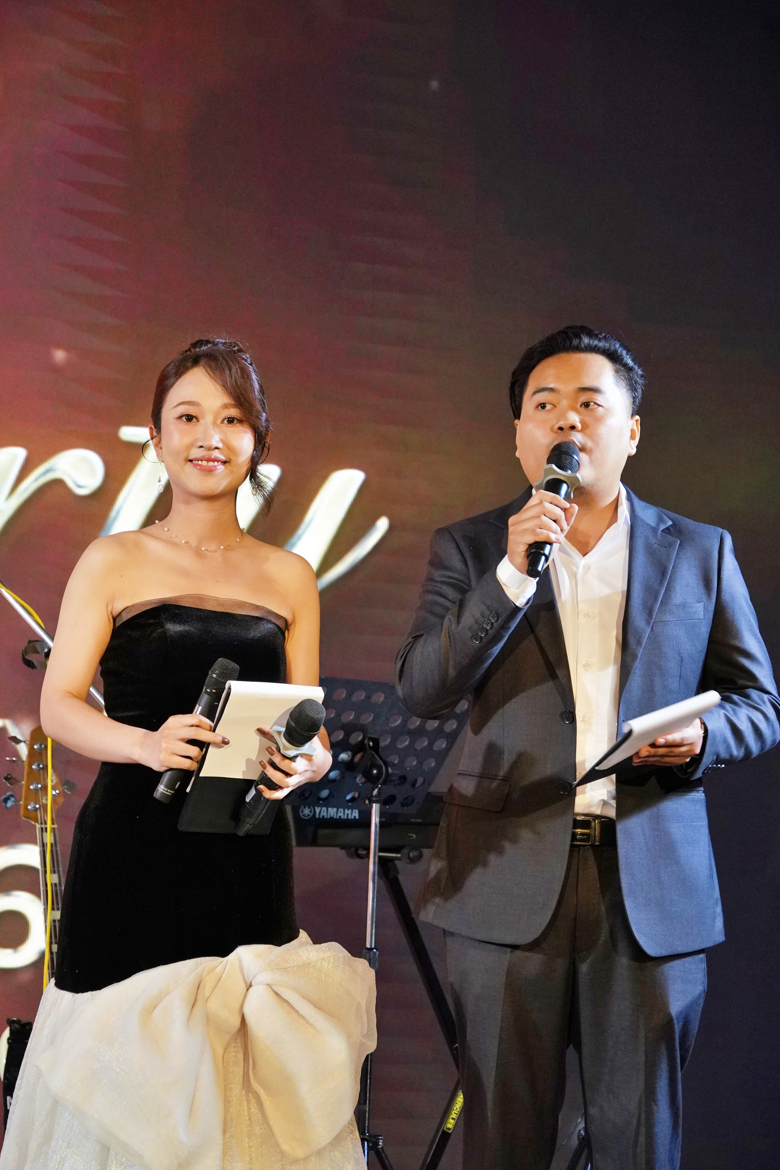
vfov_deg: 19.1
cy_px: 598
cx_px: 386
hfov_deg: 12.8
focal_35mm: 107
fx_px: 3476
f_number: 5
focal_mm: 69
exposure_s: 1/100
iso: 2000
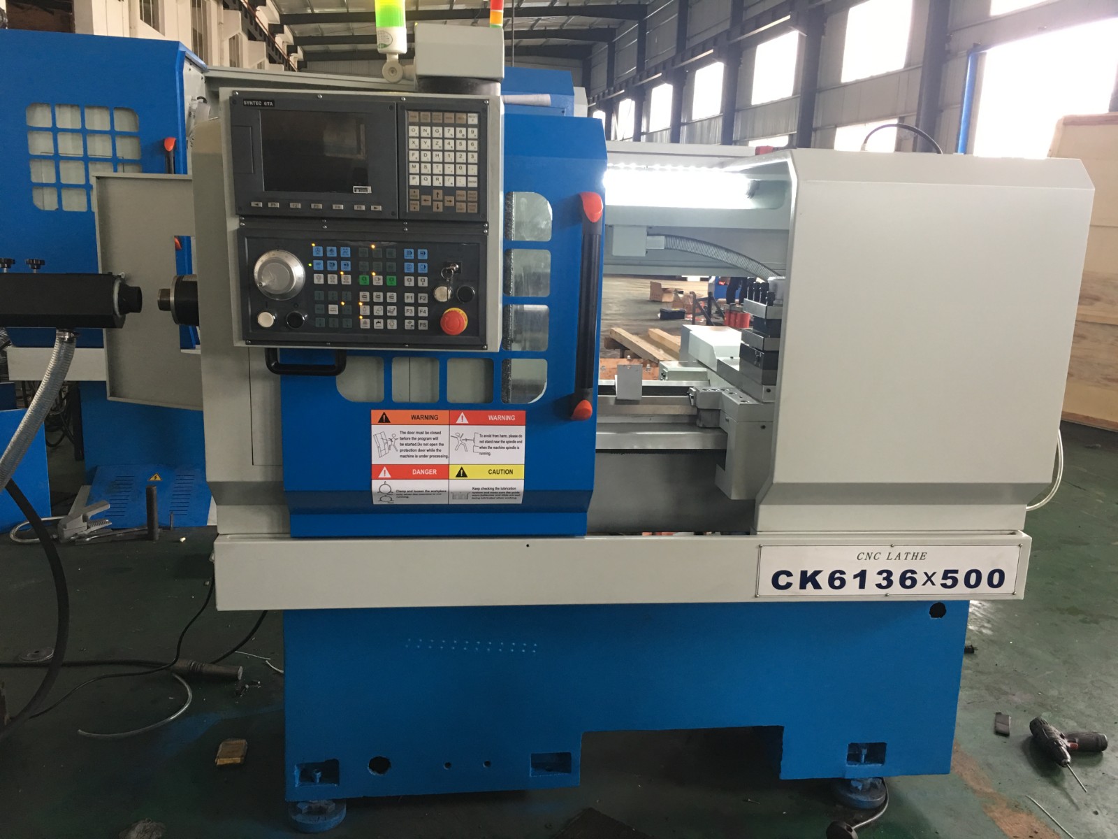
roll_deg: -2.9
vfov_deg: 48.2
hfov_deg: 61.7
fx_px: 937
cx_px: 559
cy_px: 420
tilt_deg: -12.0
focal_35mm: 29
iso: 64
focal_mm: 4.15
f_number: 2.2
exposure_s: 1/17
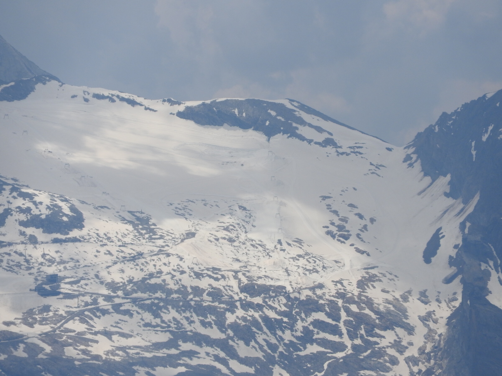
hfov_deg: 3.3
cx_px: 251
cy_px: 188
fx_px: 8701
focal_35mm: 600
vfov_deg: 2.5
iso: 100
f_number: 5.6
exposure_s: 1/1600
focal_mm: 107.5
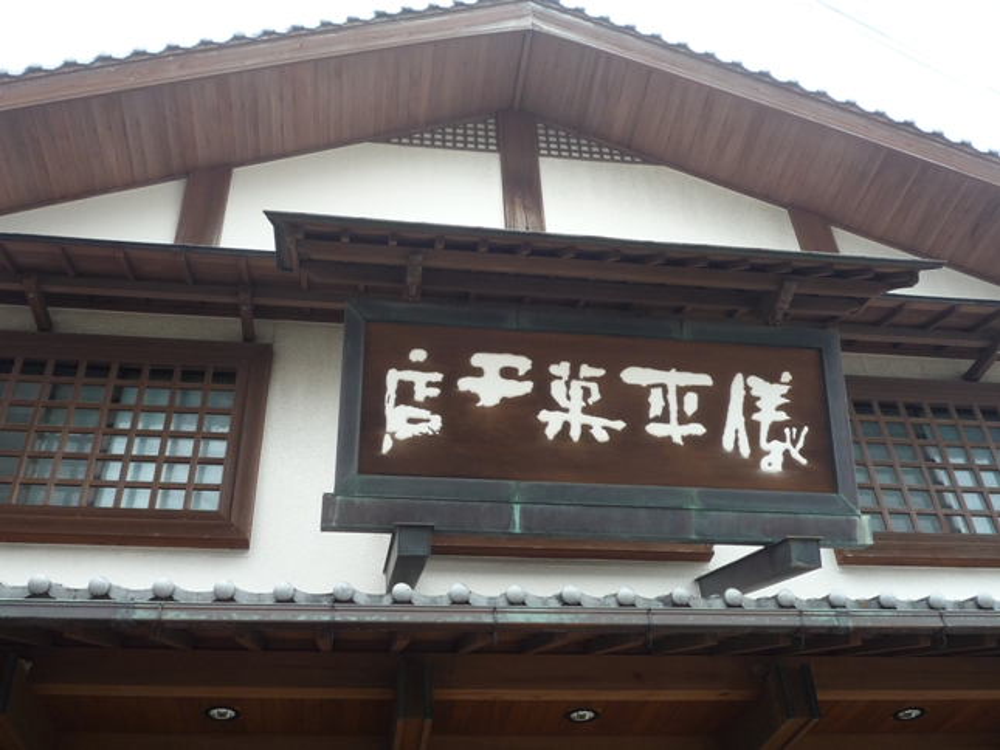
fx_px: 1040
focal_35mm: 36
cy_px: 375
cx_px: 500
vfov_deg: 39.7
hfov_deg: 51.3
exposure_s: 1/250
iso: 100
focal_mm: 5.3
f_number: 3.4
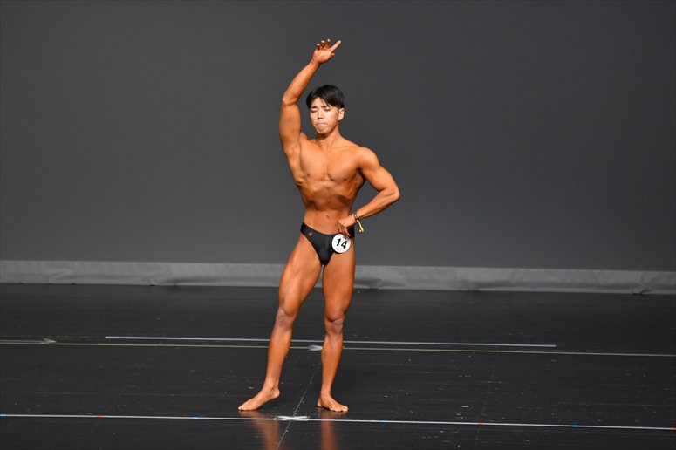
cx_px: 338
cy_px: 225
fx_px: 5349
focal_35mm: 285
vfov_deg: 4.8
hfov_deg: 7.2
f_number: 5.6
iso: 2500
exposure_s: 1/400
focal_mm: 190
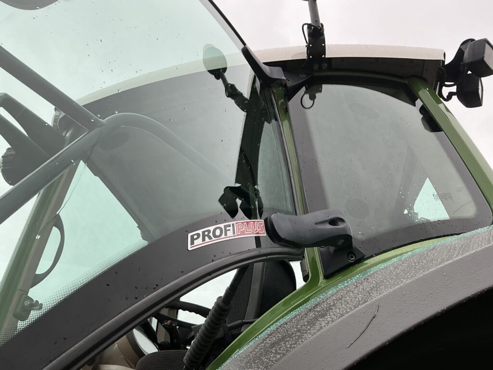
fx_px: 399
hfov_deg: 63.4
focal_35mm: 28
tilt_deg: +34.1
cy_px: 185
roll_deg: +2.7
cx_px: 246
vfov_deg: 49.7
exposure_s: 1/375
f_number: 1.8
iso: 25
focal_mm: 3
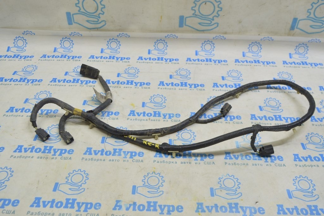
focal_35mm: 33
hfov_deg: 57.3
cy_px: 108
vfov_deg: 39.9
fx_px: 297
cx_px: 162
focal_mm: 22
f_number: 5.6
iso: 400
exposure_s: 1/25
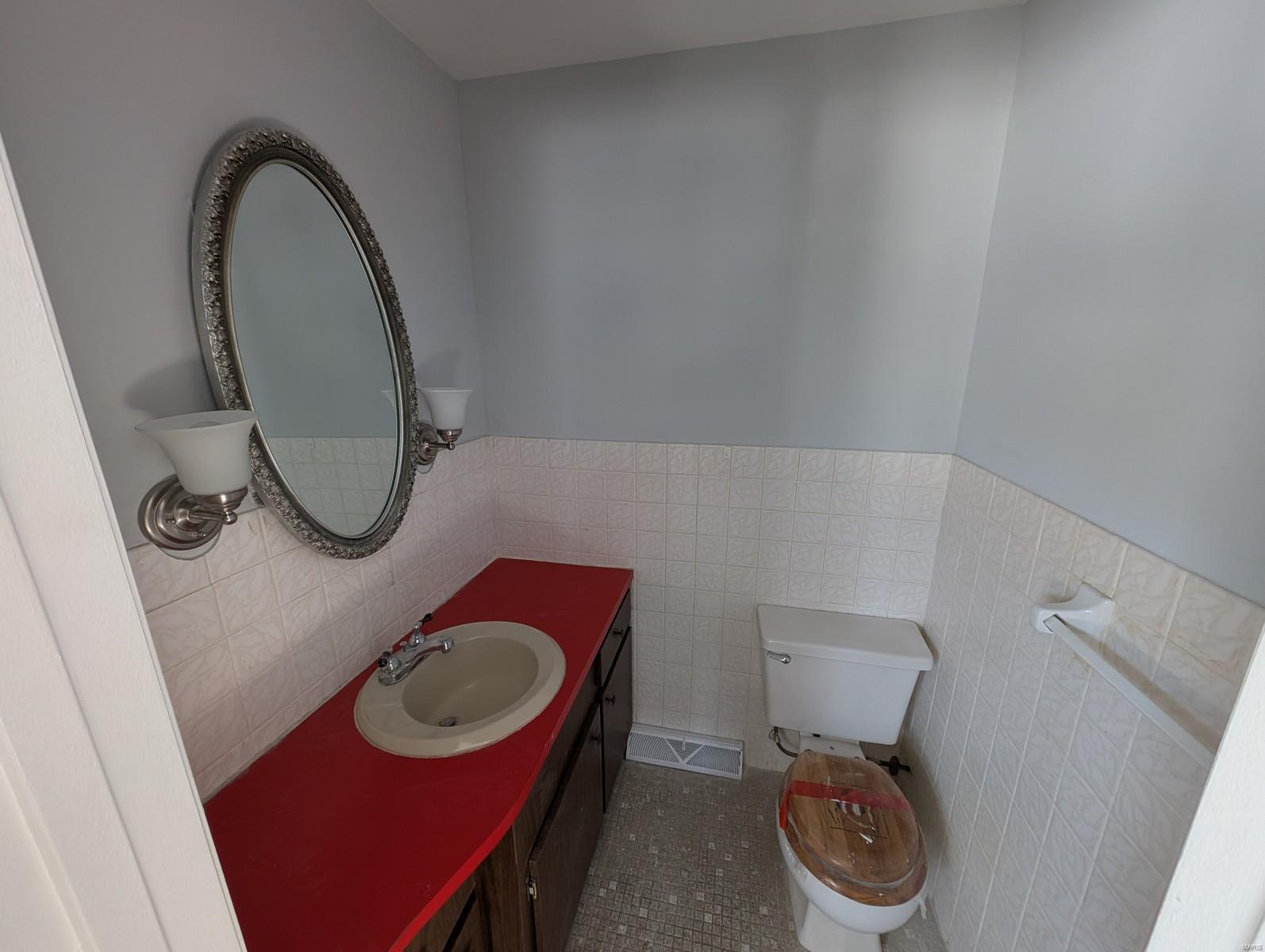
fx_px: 439
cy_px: 476
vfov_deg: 94.6
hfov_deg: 110.5
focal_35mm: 12
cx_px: 632
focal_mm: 2.23
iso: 326
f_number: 1.95
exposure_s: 1/165
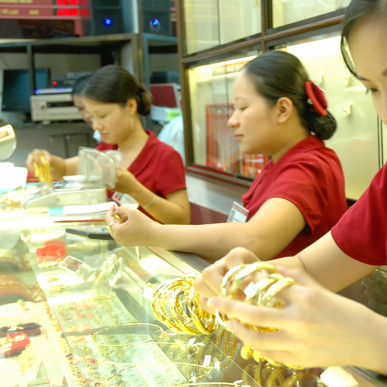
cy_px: 192
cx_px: 291
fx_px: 835
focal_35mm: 66
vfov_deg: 26.1
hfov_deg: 25.8
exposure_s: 1/25
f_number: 4.2
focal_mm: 34
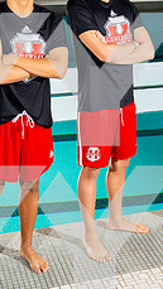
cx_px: 152
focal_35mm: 85
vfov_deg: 24.8
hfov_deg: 14.1
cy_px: 80
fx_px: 652
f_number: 8
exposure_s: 1/250
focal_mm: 32
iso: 1000
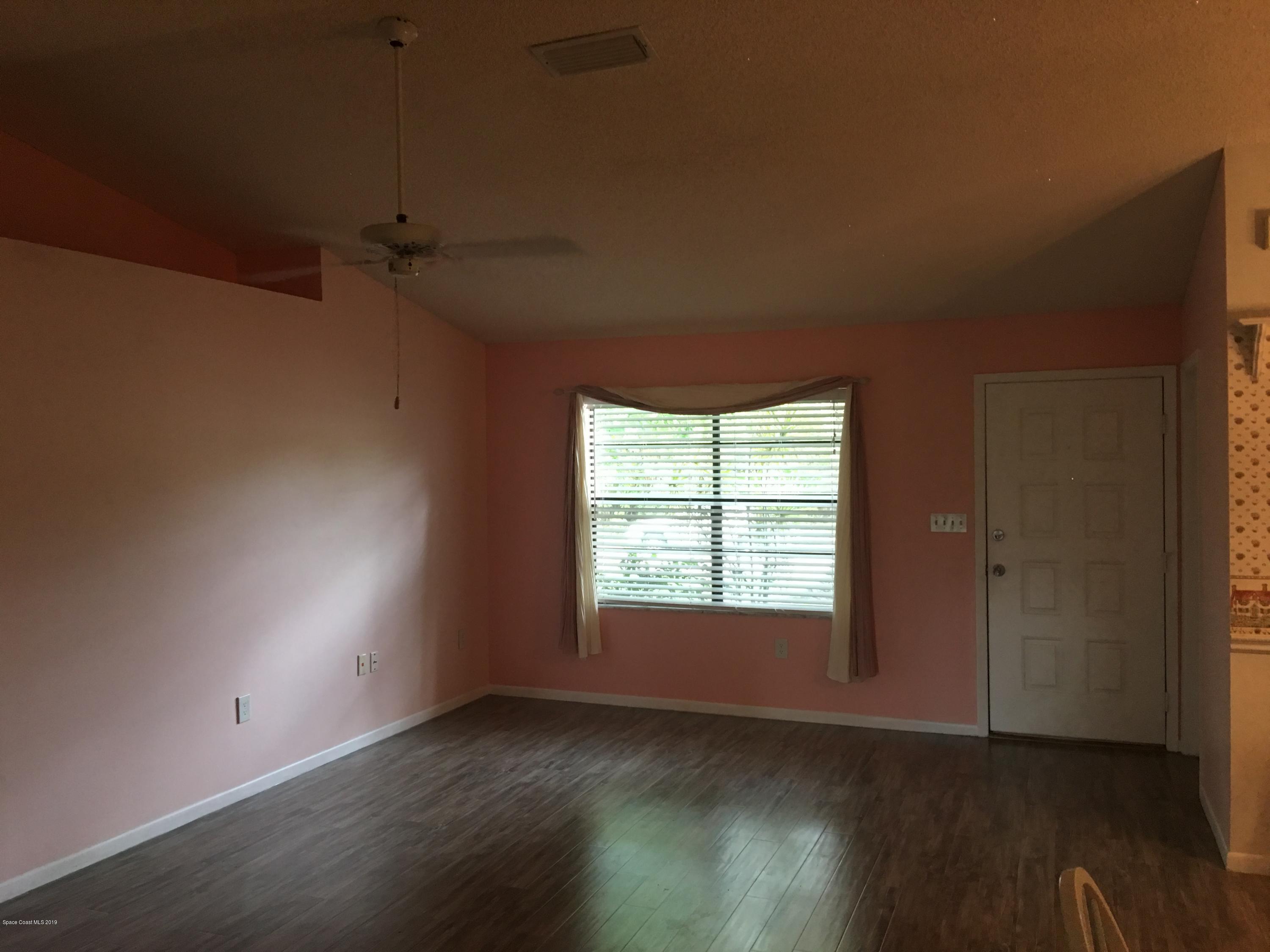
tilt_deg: +0.5
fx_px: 1064
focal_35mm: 29
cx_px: 635
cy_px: 476
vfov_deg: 48.2
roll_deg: +0.4
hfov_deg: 61.7
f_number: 2.2
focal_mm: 4.15
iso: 64
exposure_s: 1/15
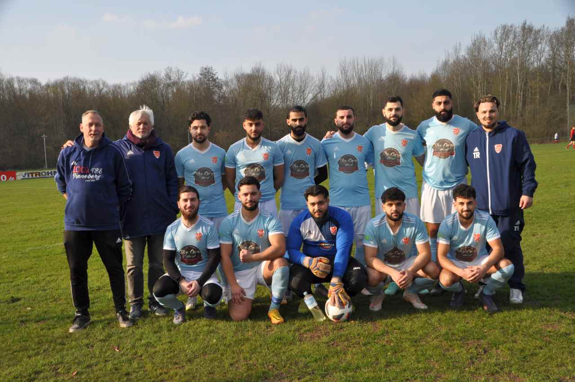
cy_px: 191
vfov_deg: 30.8
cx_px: 288
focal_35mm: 44
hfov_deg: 45.0
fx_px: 694
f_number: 8
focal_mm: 29
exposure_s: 1/250
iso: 200
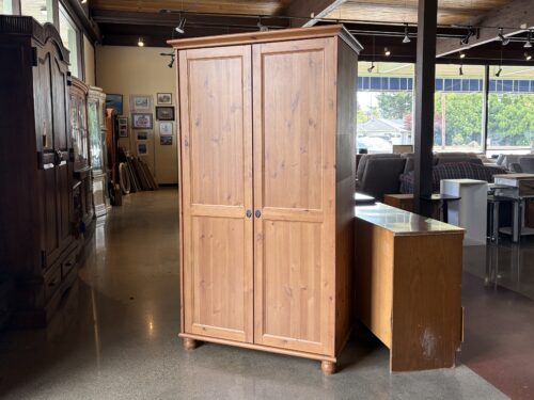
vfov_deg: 53.1
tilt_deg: -5.1
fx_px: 401
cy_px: 200
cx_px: 267
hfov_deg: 67.3
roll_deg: +1.0
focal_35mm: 26
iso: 80
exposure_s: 1/121
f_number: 1.6
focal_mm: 5.96
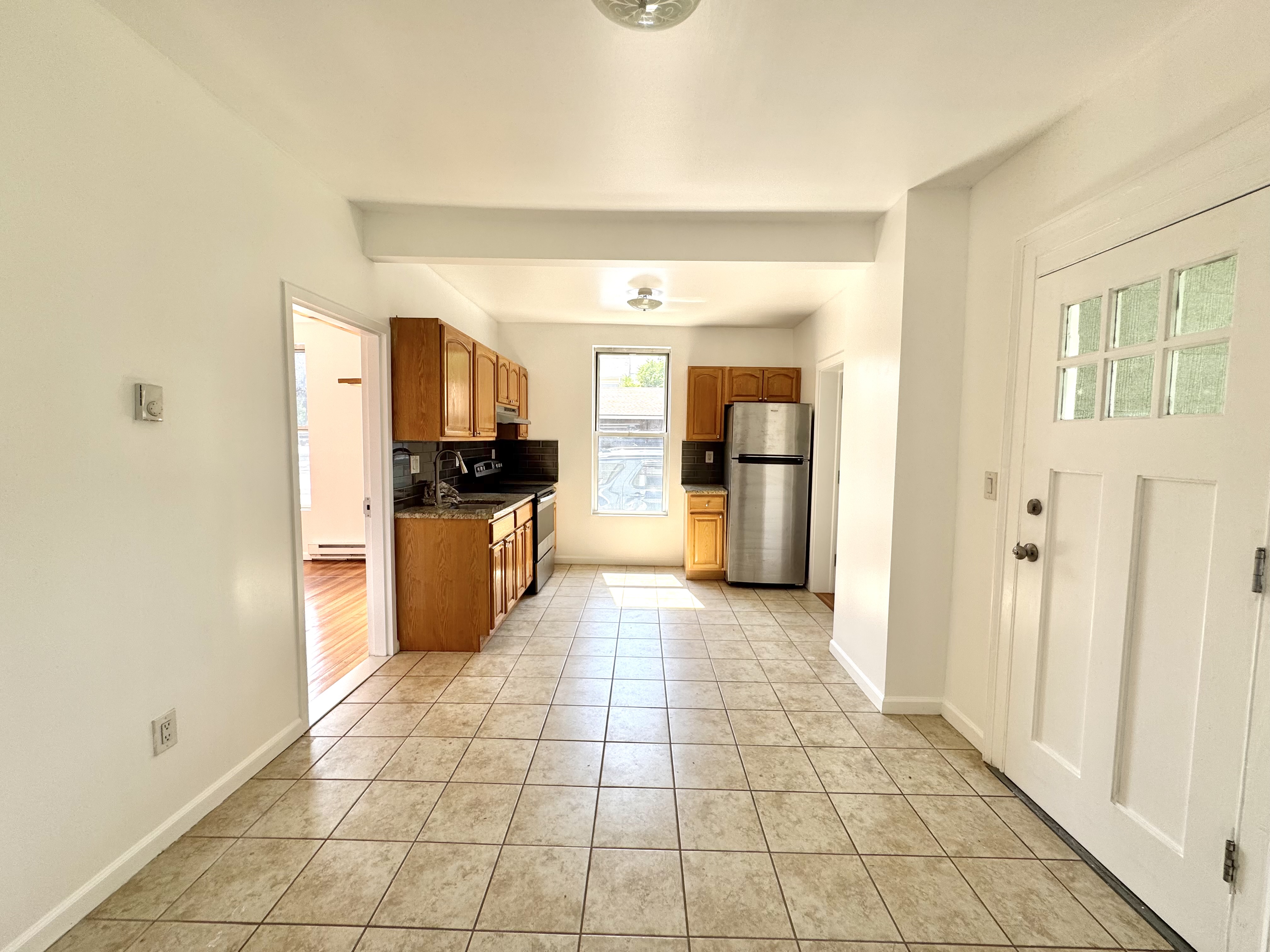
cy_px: 476
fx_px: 514
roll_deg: -1.5
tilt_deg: -5.6
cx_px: 635
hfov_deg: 102.1
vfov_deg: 85.7
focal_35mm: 14
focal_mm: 2.22
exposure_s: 1/160
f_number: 2.2
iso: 40
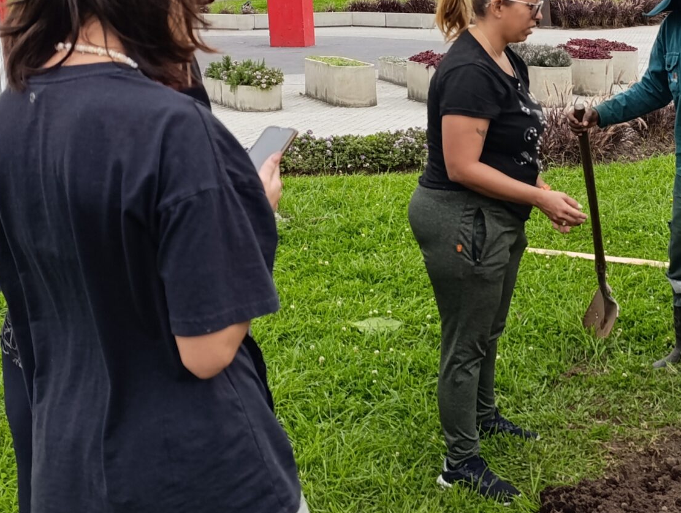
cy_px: 137
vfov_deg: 27.3
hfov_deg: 34.2
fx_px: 1044
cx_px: 609
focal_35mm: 53
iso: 50
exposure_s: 1/257
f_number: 1.6
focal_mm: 6.14
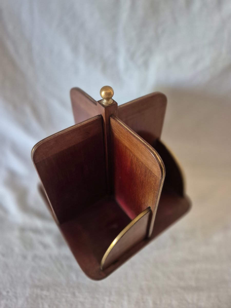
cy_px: 154
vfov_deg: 73.9
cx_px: 116
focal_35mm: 23
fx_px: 205
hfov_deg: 58.9
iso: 1000
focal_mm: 5.4
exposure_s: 1/100
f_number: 1.8
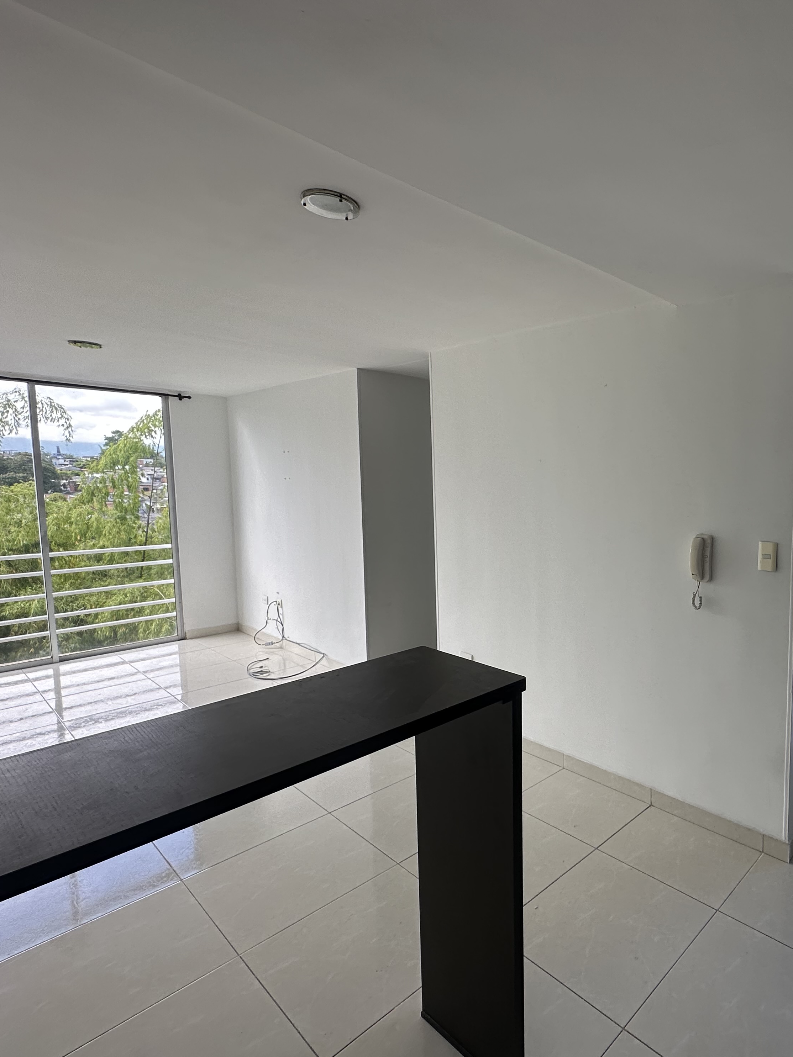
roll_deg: -1.1
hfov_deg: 63.6
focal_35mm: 19
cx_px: 618
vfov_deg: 84.7
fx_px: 580
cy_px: 535
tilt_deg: -6.4
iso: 40
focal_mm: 2.22
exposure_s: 1/158
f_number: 2.2
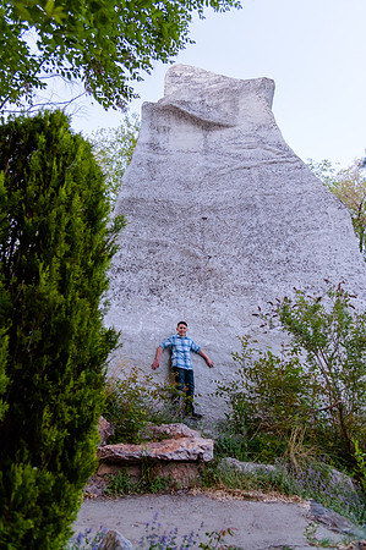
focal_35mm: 24
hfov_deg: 53.0
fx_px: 367
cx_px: 183
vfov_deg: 73.8
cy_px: 275
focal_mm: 24
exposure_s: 1/200
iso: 2500
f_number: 4
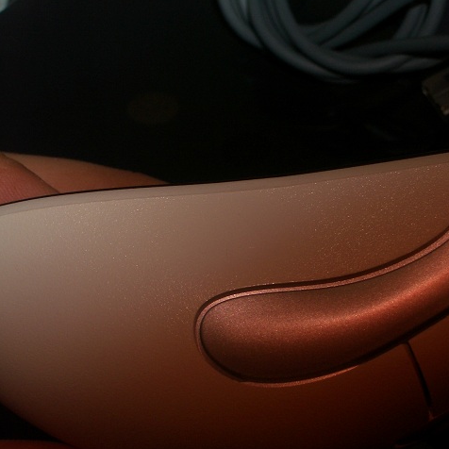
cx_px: 285
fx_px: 1291
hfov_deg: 19.7
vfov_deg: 19.7
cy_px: 225
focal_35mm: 88
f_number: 6.2
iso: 50
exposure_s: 1/60
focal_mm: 12.2
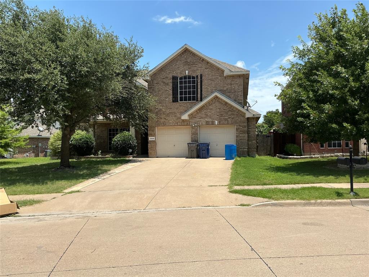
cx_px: 184
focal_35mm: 29
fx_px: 309
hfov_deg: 61.7
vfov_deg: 48.2
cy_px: 138
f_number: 1.8
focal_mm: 3
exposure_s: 1/2058
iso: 25
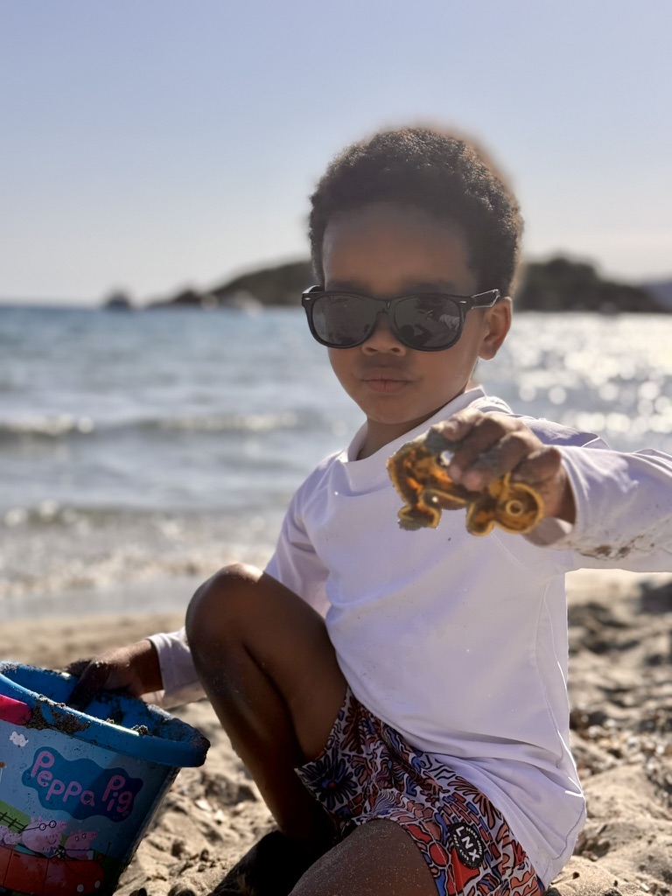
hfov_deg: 30.3
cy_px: 448
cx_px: 336
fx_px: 1242
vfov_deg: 39.7
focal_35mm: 48
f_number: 1.78
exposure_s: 1/7874
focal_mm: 6.76
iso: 80
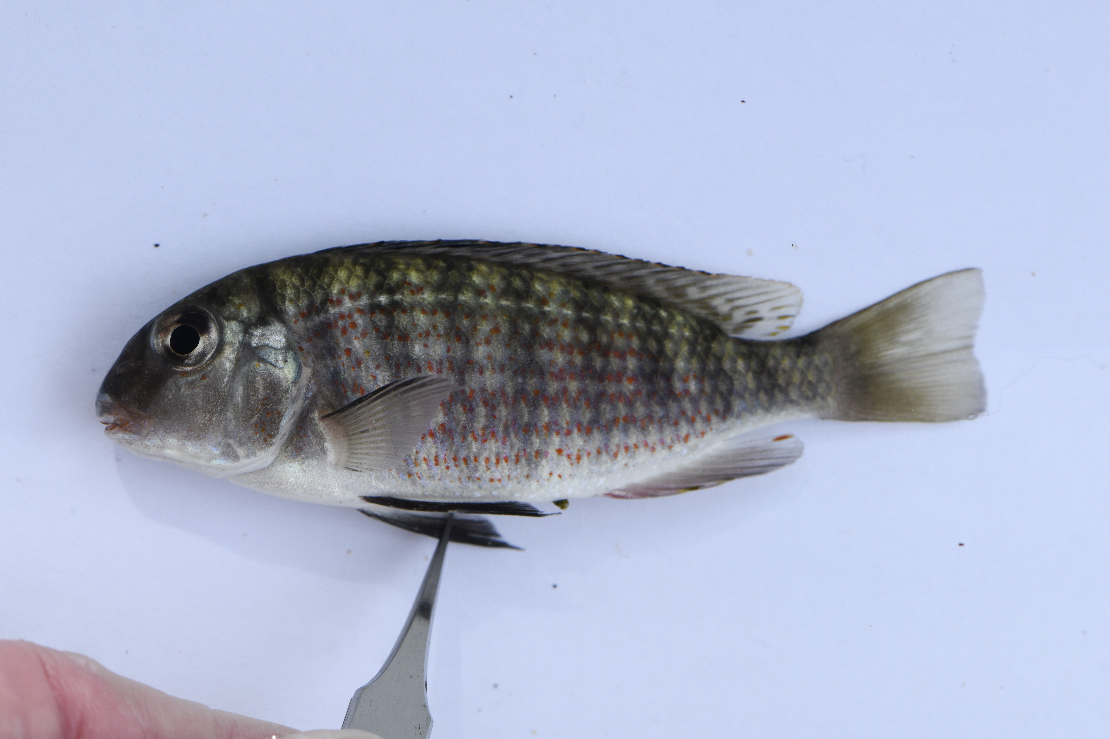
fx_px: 3884
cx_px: 555
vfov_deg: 10.9
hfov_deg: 16.3
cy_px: 370
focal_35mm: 126
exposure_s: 1/125
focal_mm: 105
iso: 320
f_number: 10
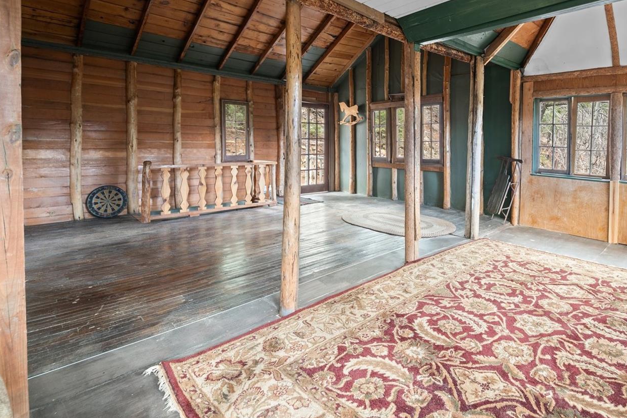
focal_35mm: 18
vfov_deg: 66.3
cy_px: 156
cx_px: 392
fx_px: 313
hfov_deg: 88.2
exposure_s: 1
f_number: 7.1
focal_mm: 14
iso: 400
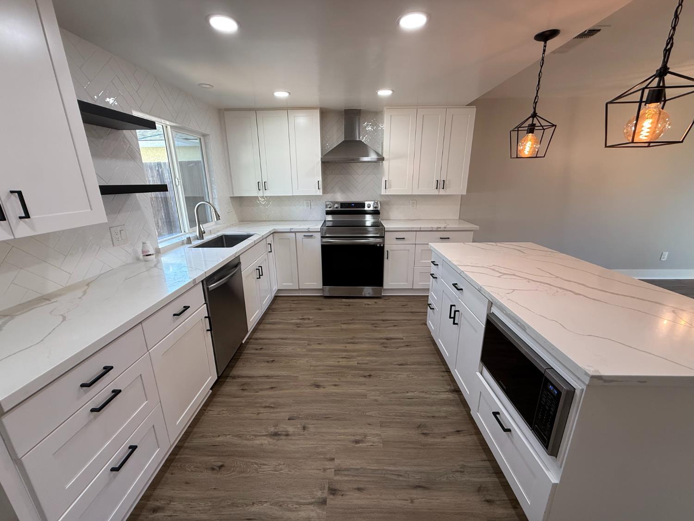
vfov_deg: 85.7
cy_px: 260
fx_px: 281
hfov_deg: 102.1
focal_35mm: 14
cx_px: 347
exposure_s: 1/120
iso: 160
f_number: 2.2
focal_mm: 2.22
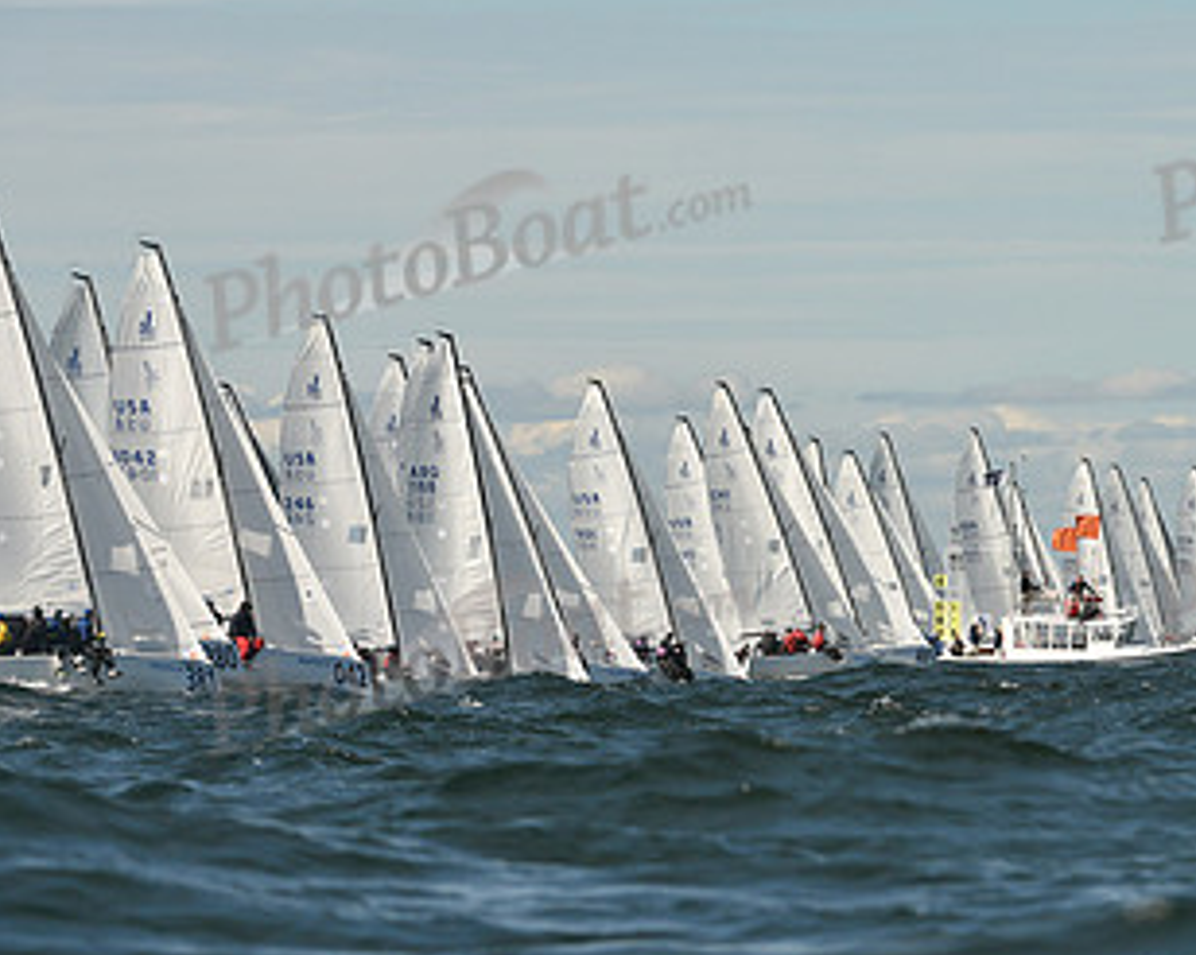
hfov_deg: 5.5
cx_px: 955
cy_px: 398
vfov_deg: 4.4
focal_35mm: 354
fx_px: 12523
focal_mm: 200
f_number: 7.1
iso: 250
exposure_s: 1/1250
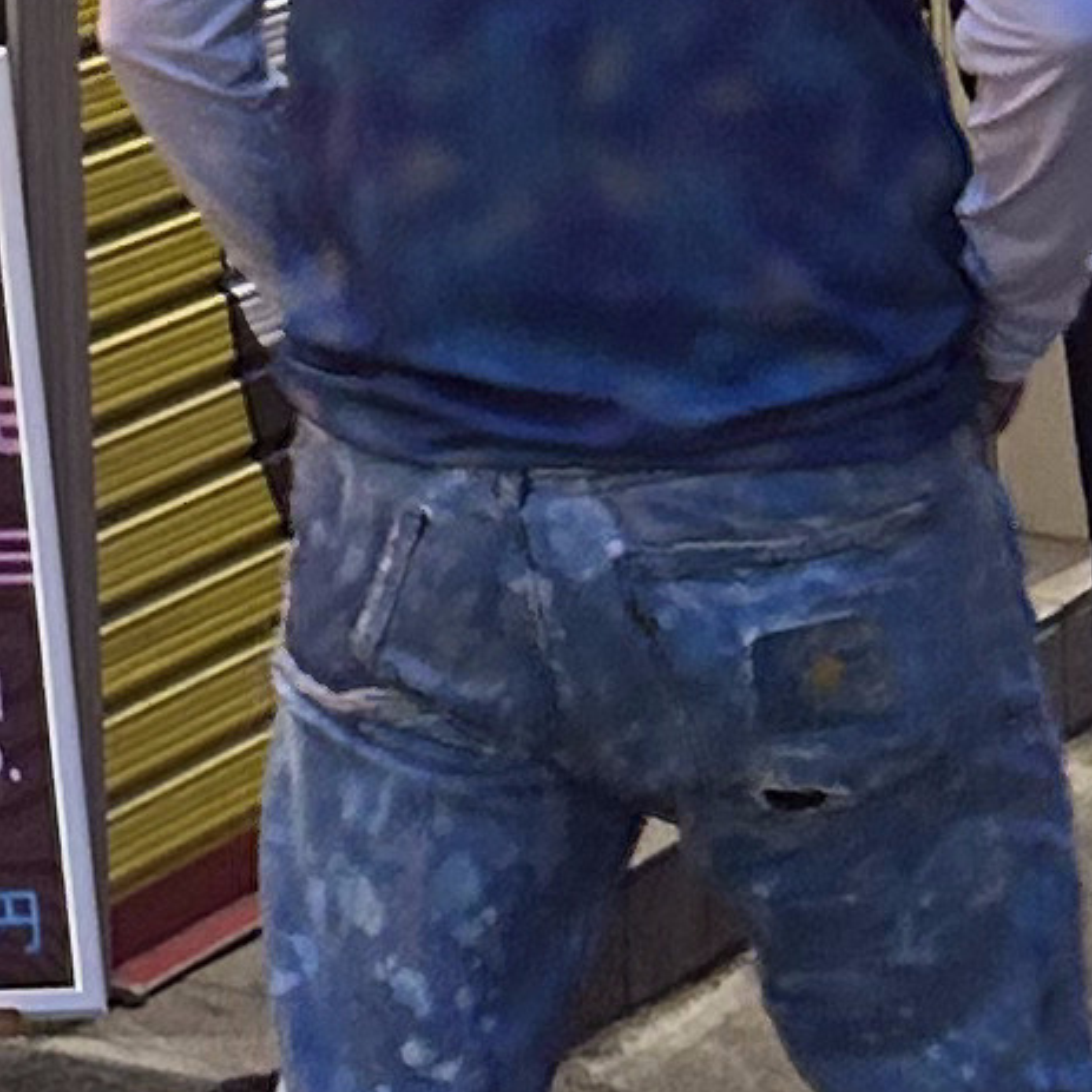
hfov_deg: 8.1
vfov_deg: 8.4
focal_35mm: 200
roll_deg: +1.6
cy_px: -825
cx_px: -1474
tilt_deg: -1.3
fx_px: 7138
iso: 100
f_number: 1.5
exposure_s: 1/50
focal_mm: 5.7
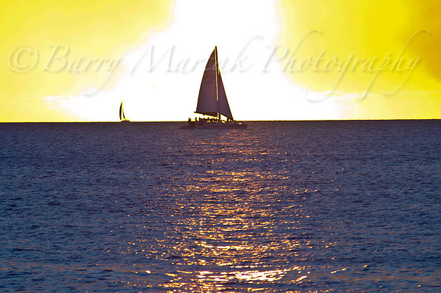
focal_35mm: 435
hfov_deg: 4.7
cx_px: 220
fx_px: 5326
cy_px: 146
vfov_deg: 3.2
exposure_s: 1/50
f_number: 14
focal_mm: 290
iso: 500
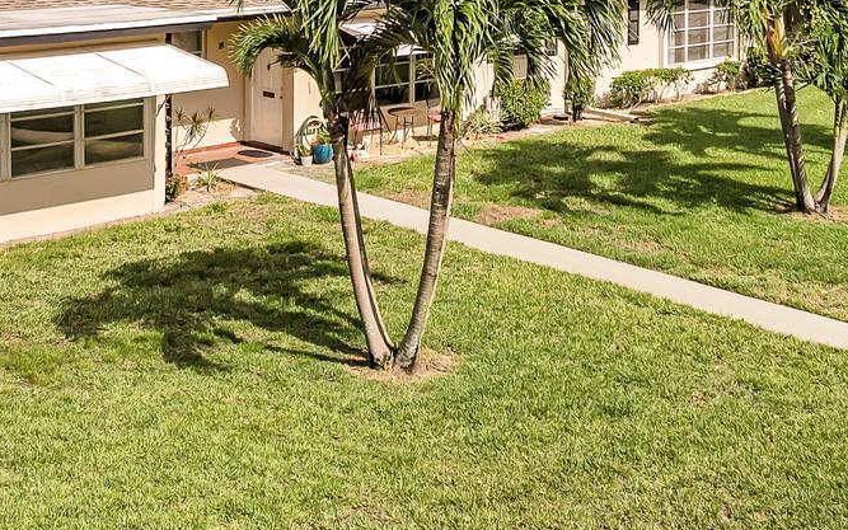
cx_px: 531
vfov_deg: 20.4
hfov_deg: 33.3
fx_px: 1410
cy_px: -44
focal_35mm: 61
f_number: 2.8
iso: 100
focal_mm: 12.29
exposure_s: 1/5000
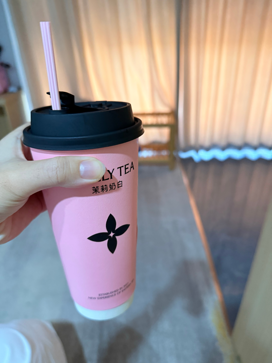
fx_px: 251
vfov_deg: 71.6
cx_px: 136
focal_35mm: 24
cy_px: 182
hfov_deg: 56.8
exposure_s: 1/50
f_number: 1.78
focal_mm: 6.76
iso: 400
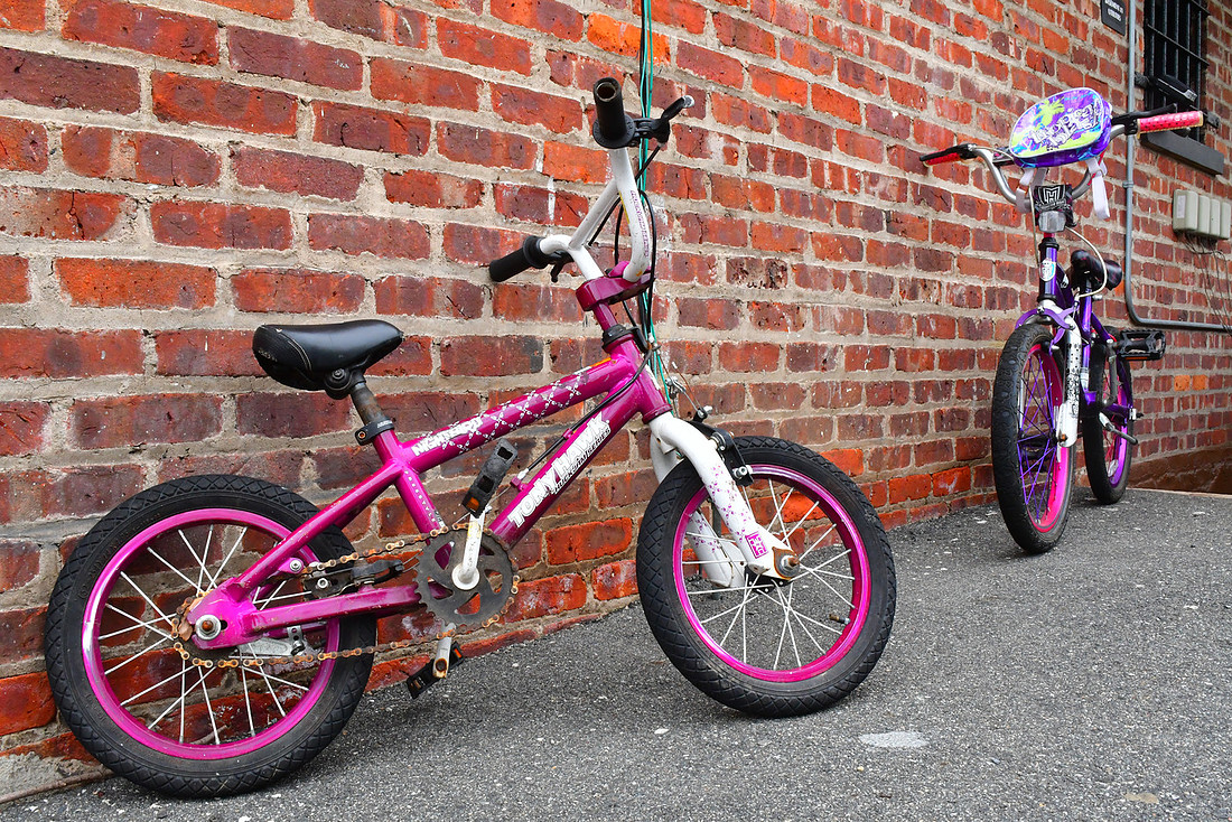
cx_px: 616
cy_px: 411
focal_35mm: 36
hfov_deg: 53.1
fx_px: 1232
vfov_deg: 36.9
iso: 1600
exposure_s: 1/40
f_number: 16
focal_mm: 24
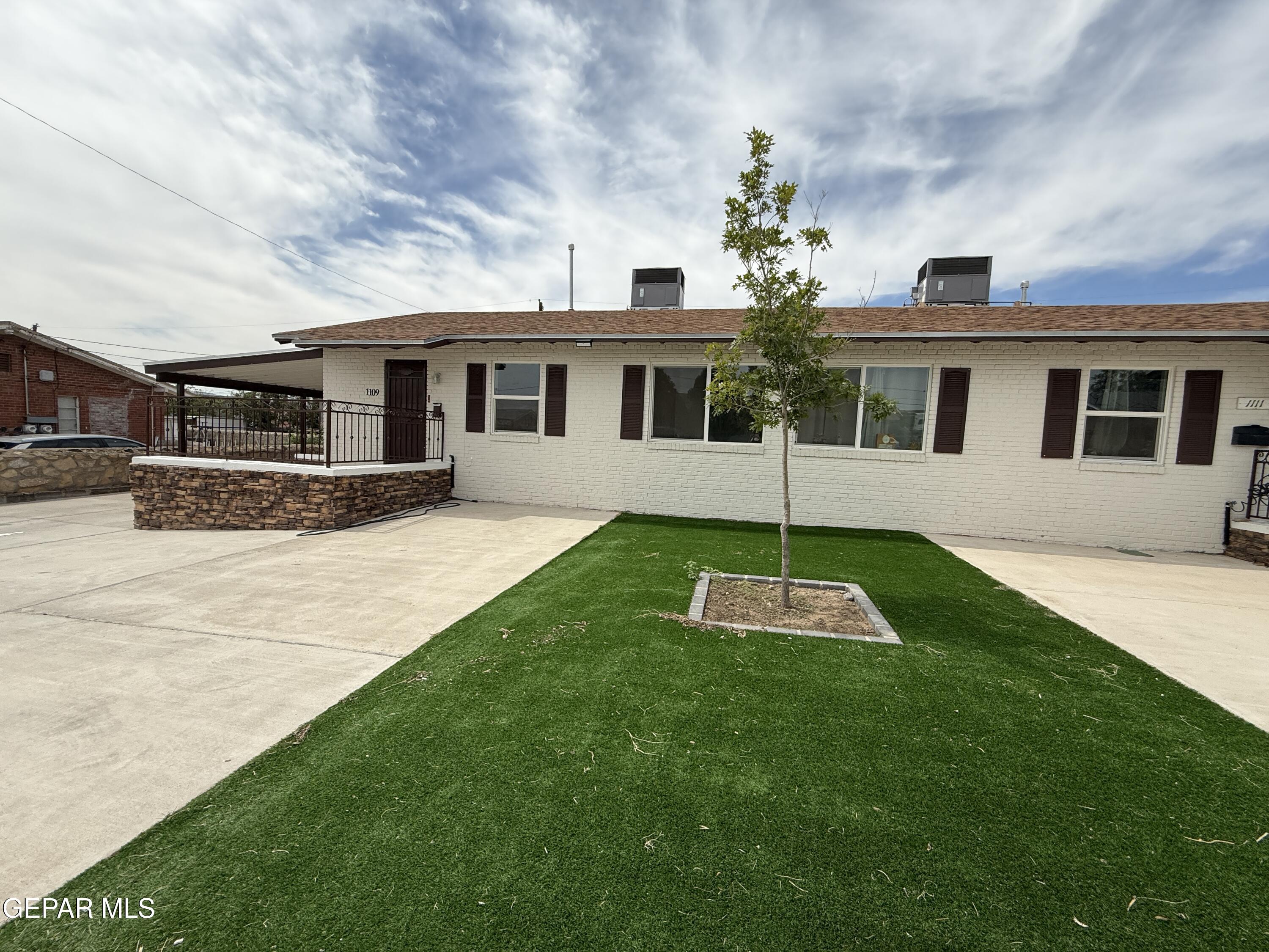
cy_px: 476
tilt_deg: -4.2
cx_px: 634
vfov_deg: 85.7
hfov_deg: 102.1
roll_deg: -2.7
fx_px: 513
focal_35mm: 14
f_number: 2.2
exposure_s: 1/2717
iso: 50
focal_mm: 2.22
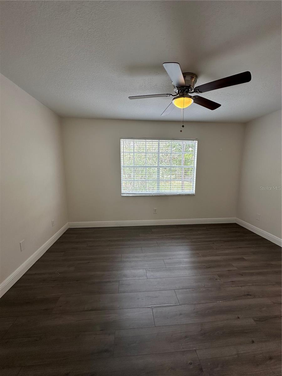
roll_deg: -1.2
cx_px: 141
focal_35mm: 14
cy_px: 188
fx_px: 152
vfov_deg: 102.1
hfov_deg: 85.7
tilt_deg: -8.1
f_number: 2.2
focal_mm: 2.22
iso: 50
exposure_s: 1/120
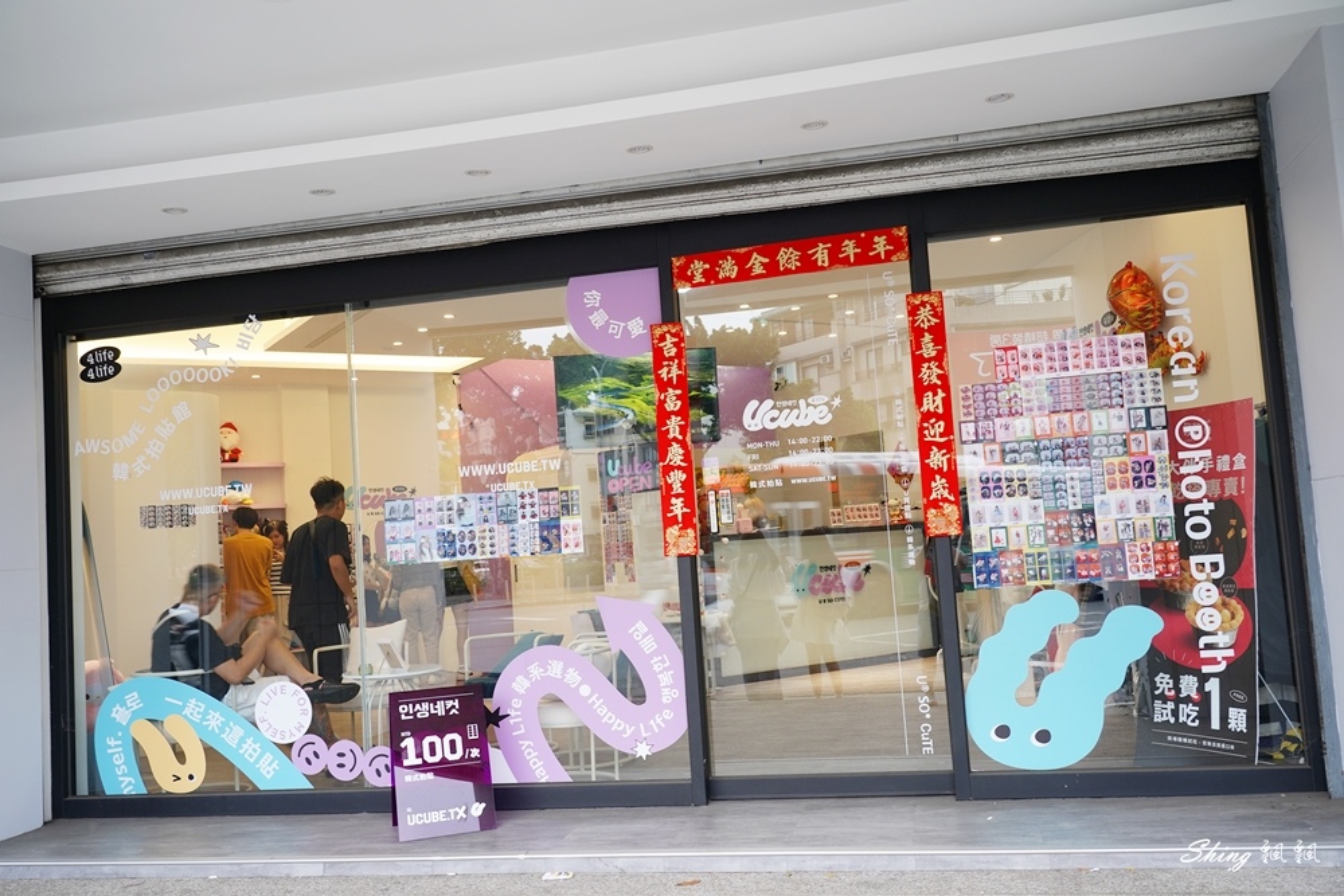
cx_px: 672
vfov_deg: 41.1
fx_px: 1195
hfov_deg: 58.7
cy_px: 448
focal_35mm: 32
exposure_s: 1/40
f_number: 5.6
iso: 250
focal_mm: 32
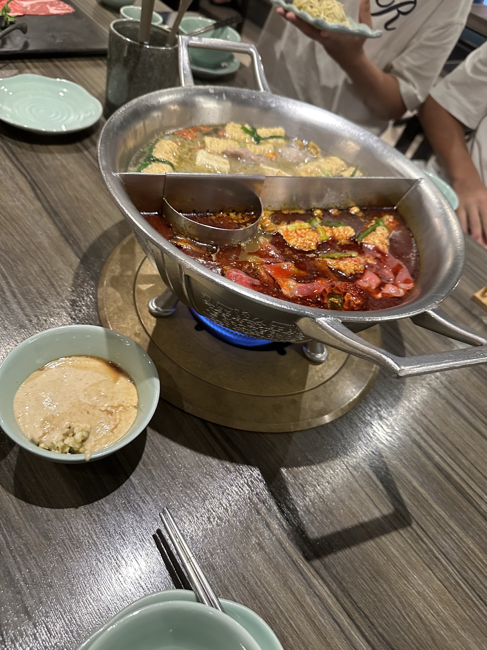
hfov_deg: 56.8
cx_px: 244
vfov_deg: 71.6
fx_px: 450
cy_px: 325
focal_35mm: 24
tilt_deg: -45.9
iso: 500
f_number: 1.78
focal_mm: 6.86
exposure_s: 1/60
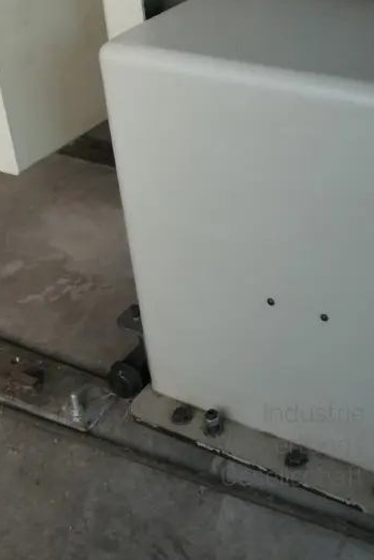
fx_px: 764
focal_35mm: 49
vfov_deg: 39.5
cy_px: 156
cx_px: 297
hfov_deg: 27.0
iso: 80
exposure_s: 1/160
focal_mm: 4.3
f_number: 3.3
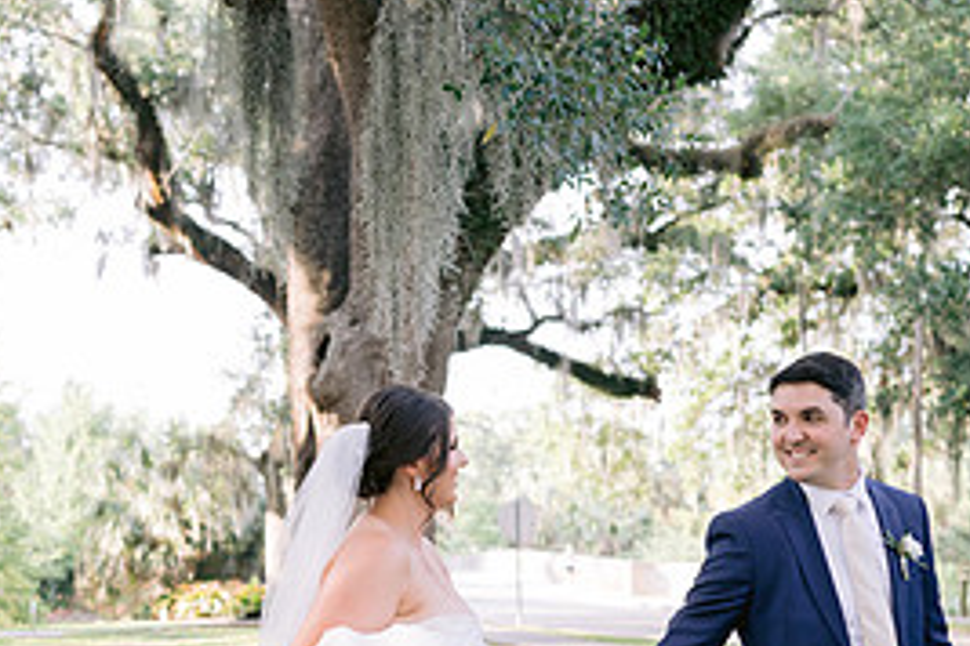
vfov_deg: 17.4
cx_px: 272
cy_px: 677
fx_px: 2048
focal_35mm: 76
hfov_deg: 26.4
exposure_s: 1/250
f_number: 2.8
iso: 250
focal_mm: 35
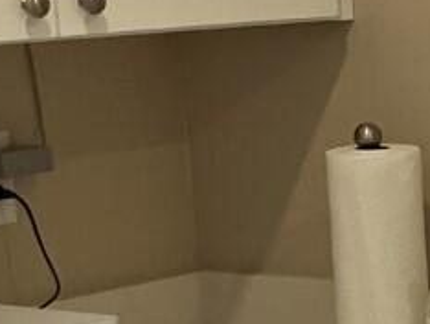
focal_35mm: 172
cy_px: 350
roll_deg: +1.2
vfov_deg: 8.6
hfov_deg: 10.4
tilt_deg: -11.6
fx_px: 2139
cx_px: 913
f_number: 1.8
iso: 80
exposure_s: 1/120
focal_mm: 3.99
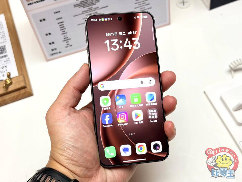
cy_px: 91
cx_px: 121
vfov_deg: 30.3
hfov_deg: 39.7
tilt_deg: -58.7
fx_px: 336
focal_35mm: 48
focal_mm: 6.76
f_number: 1.78
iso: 50
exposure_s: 1/190
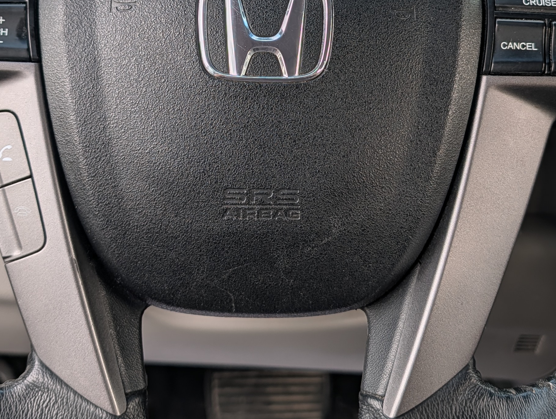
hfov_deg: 35.5
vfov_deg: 26.3
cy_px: 54
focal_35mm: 54
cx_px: 266
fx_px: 869
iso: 21
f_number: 1.68
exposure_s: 1/257
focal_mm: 6.9
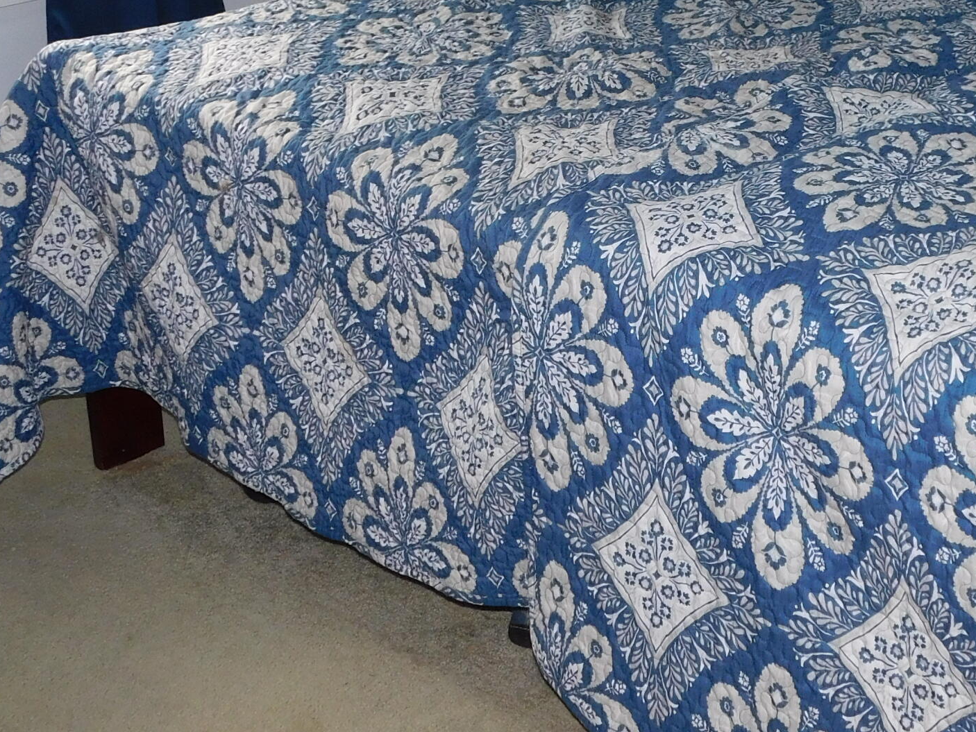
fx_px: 1805
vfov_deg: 22.7
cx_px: 671
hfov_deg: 30.0
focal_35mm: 64
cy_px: 169
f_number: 3.2
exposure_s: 1/30
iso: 200
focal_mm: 5.3
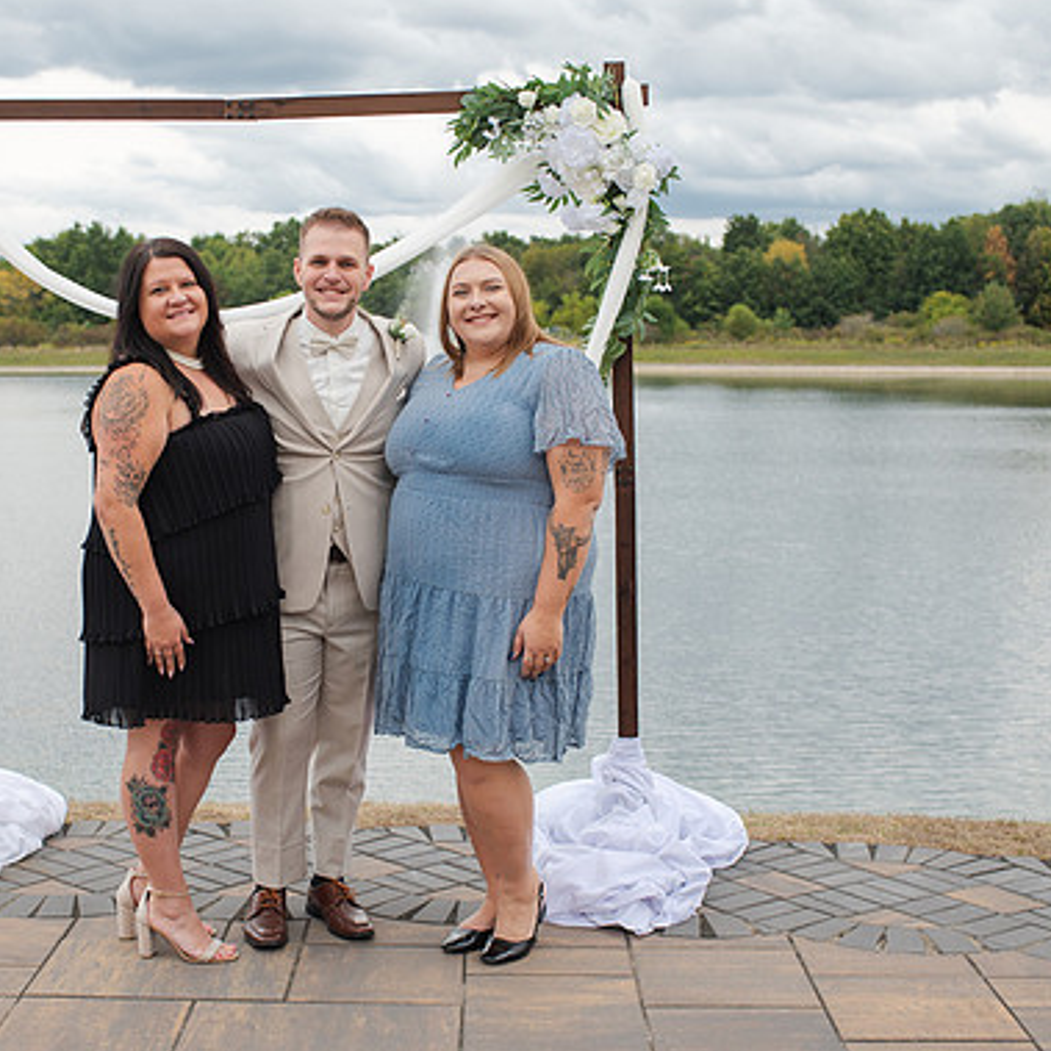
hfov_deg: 32.0
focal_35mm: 53
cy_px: 572
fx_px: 1821
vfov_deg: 32.2
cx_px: 374
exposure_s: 1/800
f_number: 3.5
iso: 125
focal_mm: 35
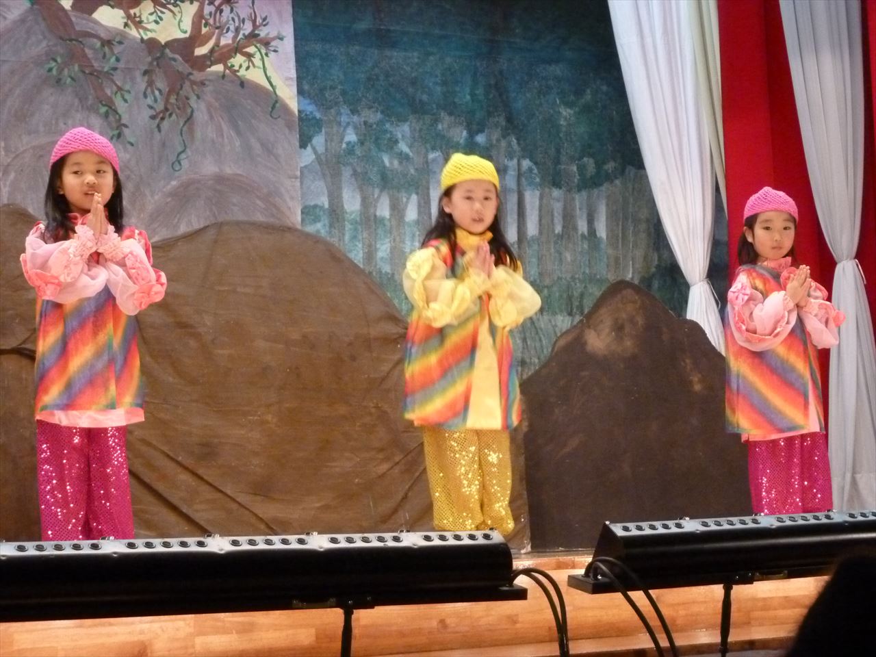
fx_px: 2024
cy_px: 328
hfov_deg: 24.4
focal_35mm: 80
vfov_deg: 18.4
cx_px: 438
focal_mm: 14.2
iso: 800
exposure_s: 1/30
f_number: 5.5
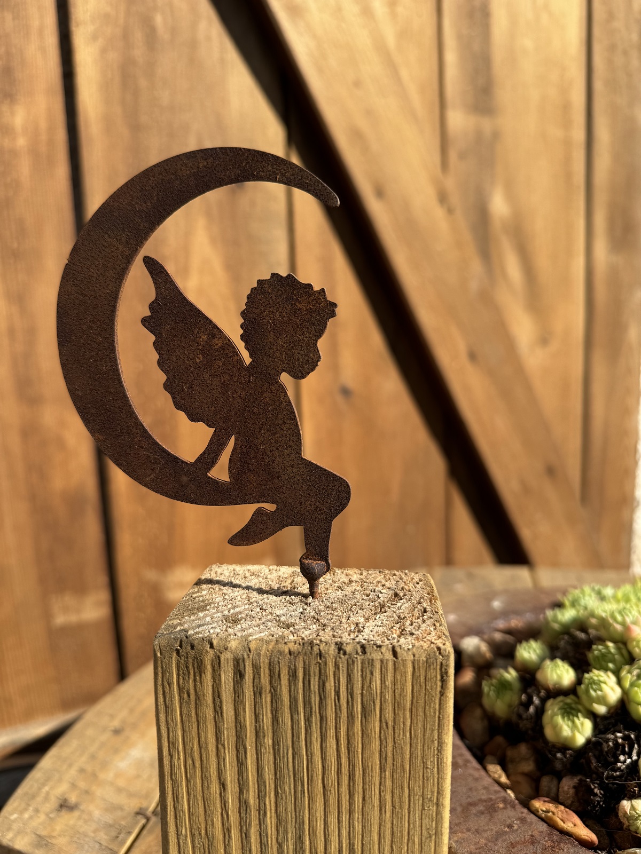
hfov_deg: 56.8
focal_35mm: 24
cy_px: 427
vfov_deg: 71.6
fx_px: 593
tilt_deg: -8.4
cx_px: 320
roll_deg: +1.5
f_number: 1.78
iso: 80
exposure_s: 1/2833
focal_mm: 6.76
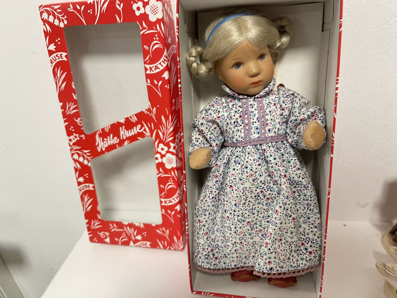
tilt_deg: -30.5
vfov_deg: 54.9
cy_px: 149
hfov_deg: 69.4
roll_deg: +4.5
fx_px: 287
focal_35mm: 25
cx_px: 198
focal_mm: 5.1
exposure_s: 1/50
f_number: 1.6
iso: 160
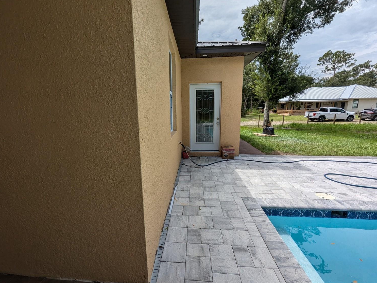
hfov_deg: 102.0
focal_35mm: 14
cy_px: 137
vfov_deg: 85.6
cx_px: 181
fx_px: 152
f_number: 2.2
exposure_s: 1/1996
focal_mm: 1.95
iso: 46
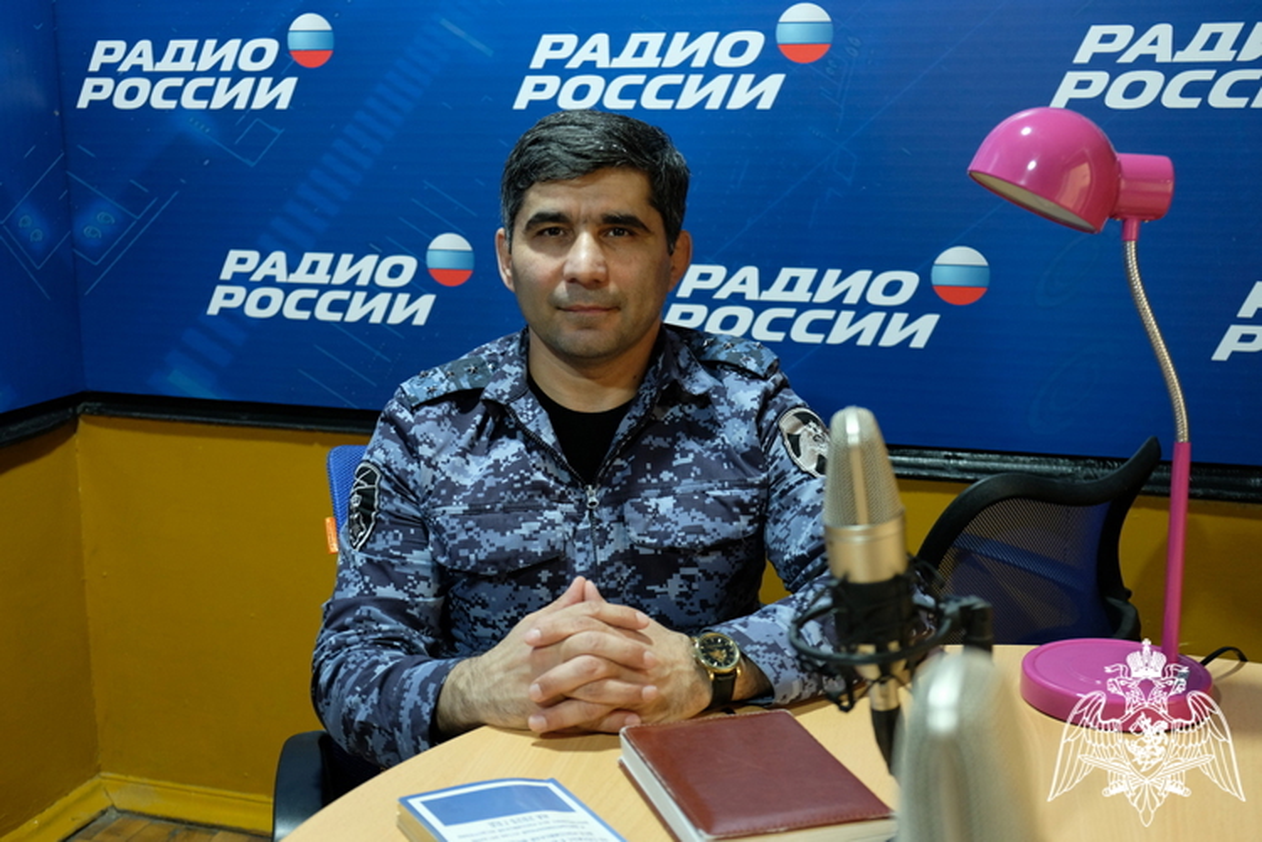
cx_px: 631
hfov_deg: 46.4
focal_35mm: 42
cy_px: 421
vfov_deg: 31.9
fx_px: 1472
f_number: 3.2
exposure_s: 1/26
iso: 1250
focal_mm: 27.7
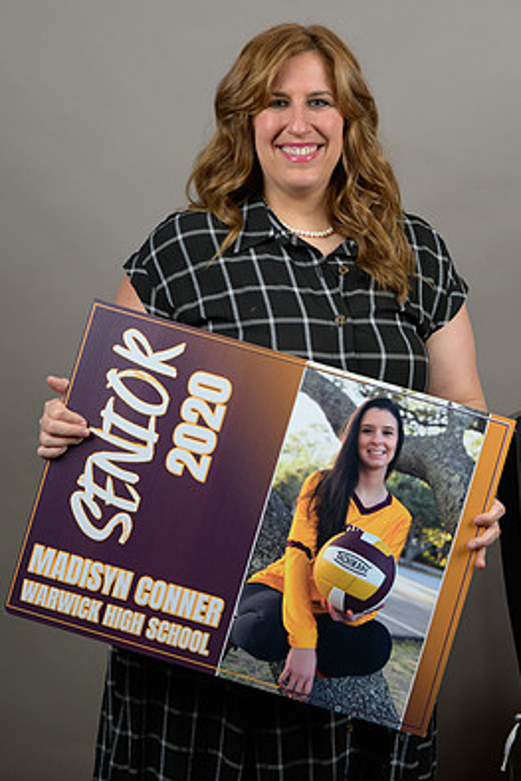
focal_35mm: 80
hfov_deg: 17.1
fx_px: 1735
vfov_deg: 25.4
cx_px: 279
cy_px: 385
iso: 1000
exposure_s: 1/160
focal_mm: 70
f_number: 6.3
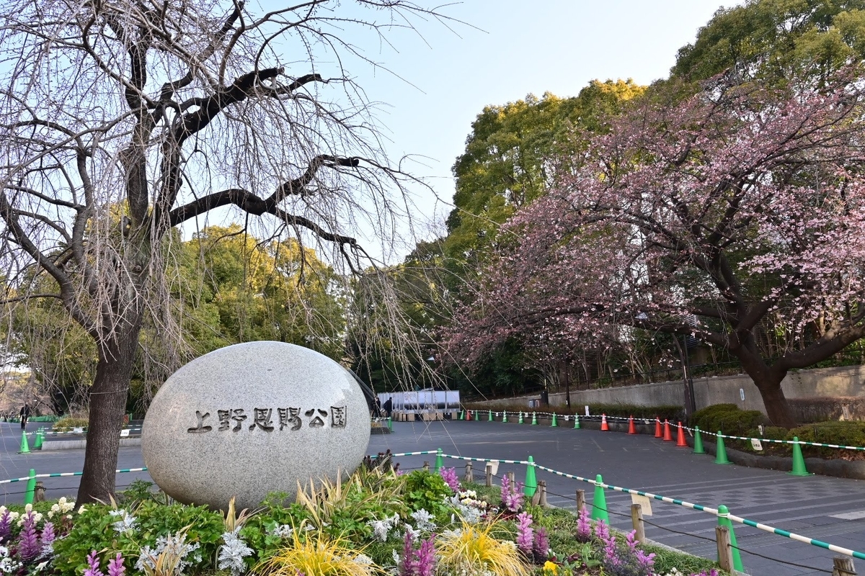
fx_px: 577
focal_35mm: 24
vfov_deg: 53.1
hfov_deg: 73.7
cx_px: 432
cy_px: 288
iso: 320
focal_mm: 24
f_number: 10
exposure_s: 1/100
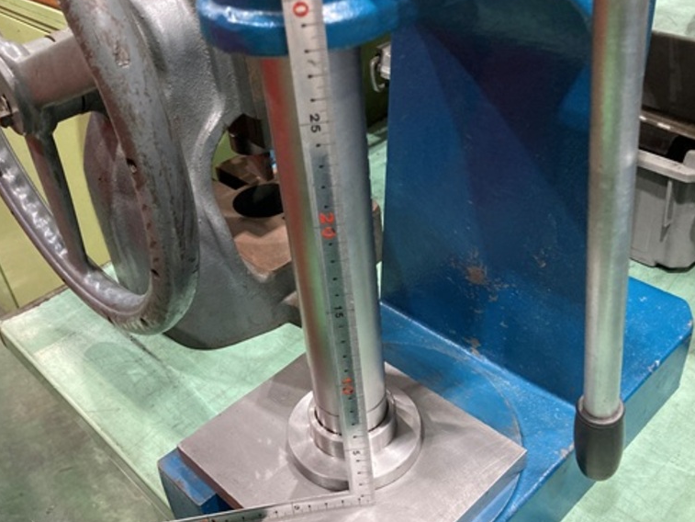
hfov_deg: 50.1
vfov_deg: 38.6
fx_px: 743
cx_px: 336
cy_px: 290
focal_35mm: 37
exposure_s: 1/60
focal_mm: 3.99
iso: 320
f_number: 1.8
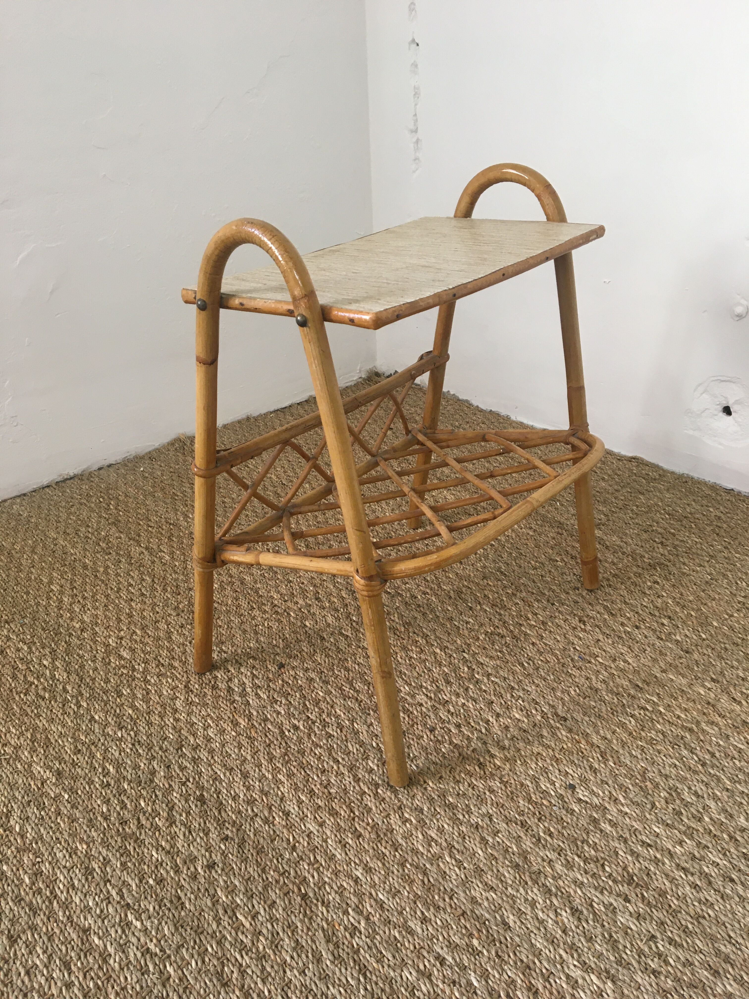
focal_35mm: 29
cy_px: 500
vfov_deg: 61.7
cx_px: 374
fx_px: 837
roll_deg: +3.3
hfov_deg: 48.2
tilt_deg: -27.1
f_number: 2.2
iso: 80
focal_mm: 4.15
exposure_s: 1/33
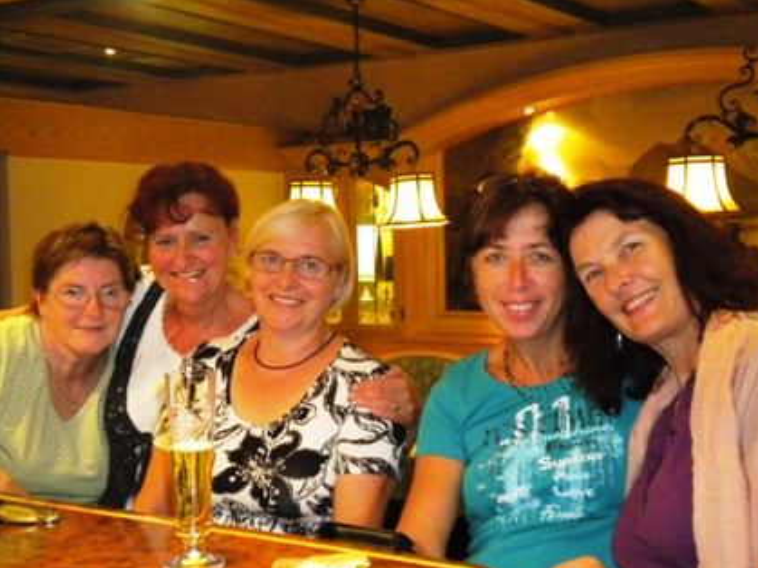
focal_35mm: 53
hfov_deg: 36.2
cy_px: 286
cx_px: 383
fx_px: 1160
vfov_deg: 27.5
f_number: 3.9
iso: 800
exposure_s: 1/30
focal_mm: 9.3
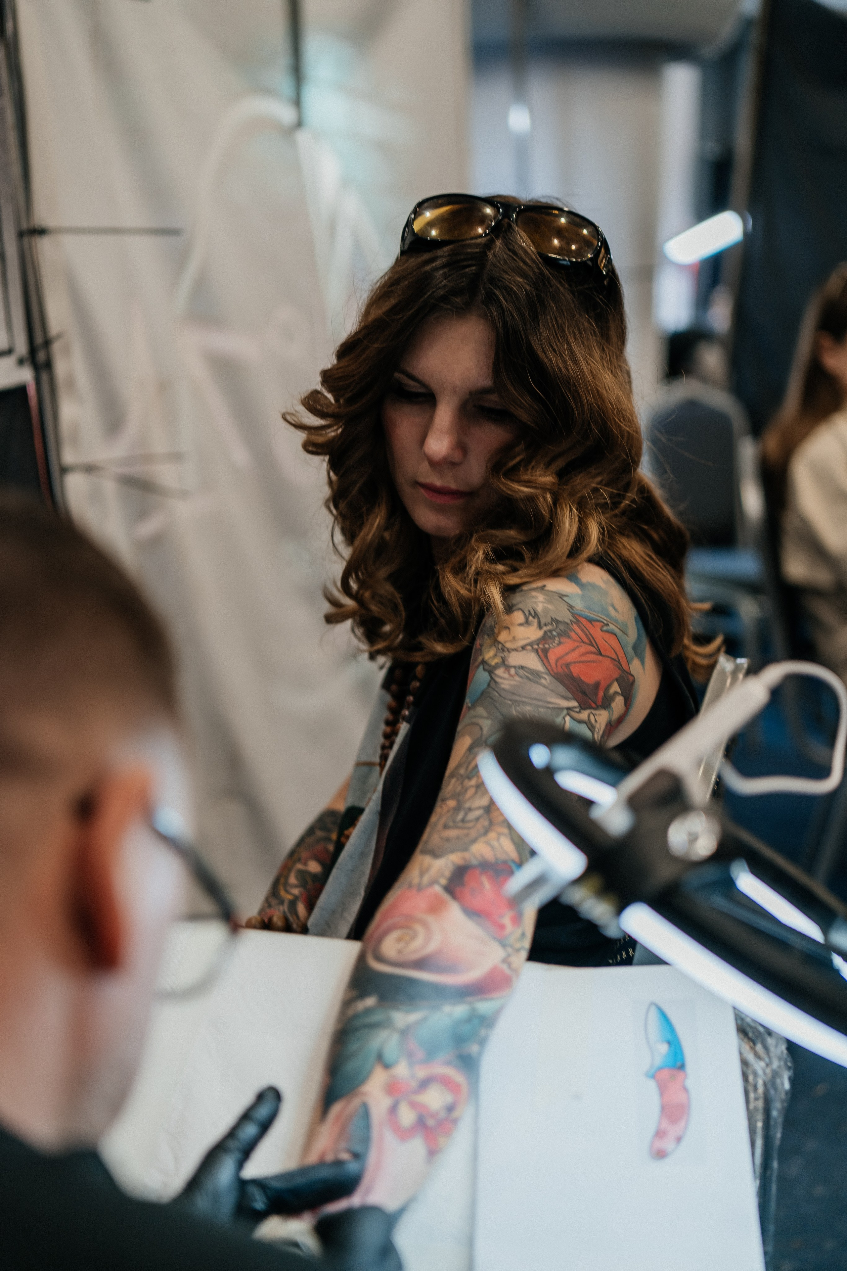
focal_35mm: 45
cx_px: 424
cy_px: 636
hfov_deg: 29.9
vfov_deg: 43.6
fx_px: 1588
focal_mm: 45
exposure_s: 1/40
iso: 100
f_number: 1.8
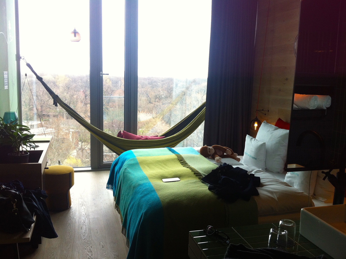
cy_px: 130
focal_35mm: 35
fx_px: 349
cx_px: 173
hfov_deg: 52.7
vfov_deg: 40.6
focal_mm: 3.85
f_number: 2.8
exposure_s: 1/60
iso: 100
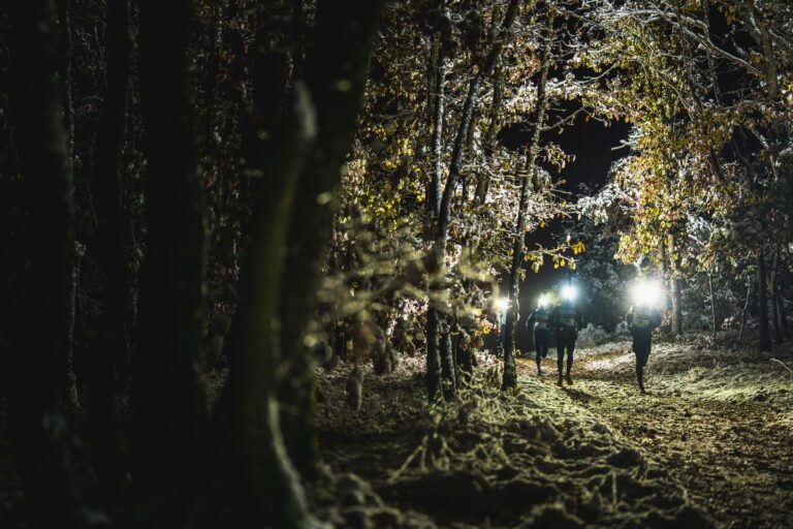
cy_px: 264
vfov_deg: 27.0
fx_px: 1101
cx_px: 396
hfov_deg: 39.6
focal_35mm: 50
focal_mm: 50
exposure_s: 1/100
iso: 3200
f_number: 1.2
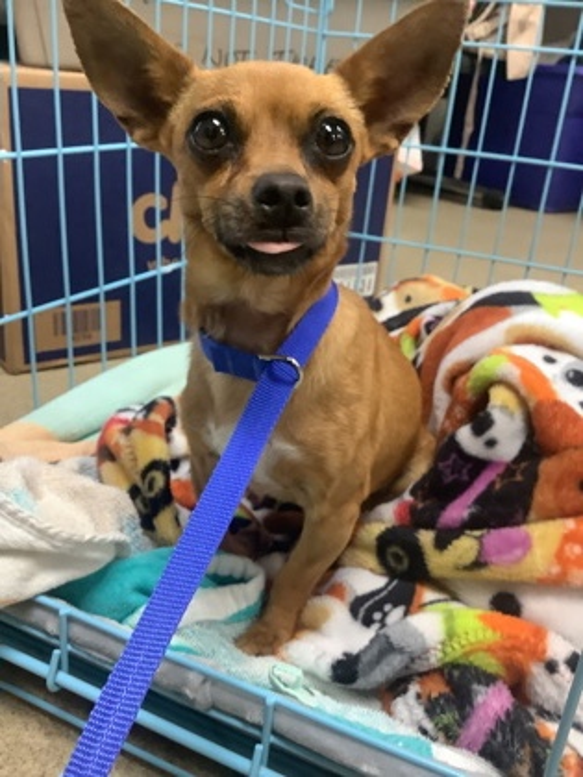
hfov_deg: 45.4
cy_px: 388
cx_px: 292
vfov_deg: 58.4
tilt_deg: -23.0
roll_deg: -6.3
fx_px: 696
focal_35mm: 31
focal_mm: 3.3
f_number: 2.4
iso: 250
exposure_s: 1/60
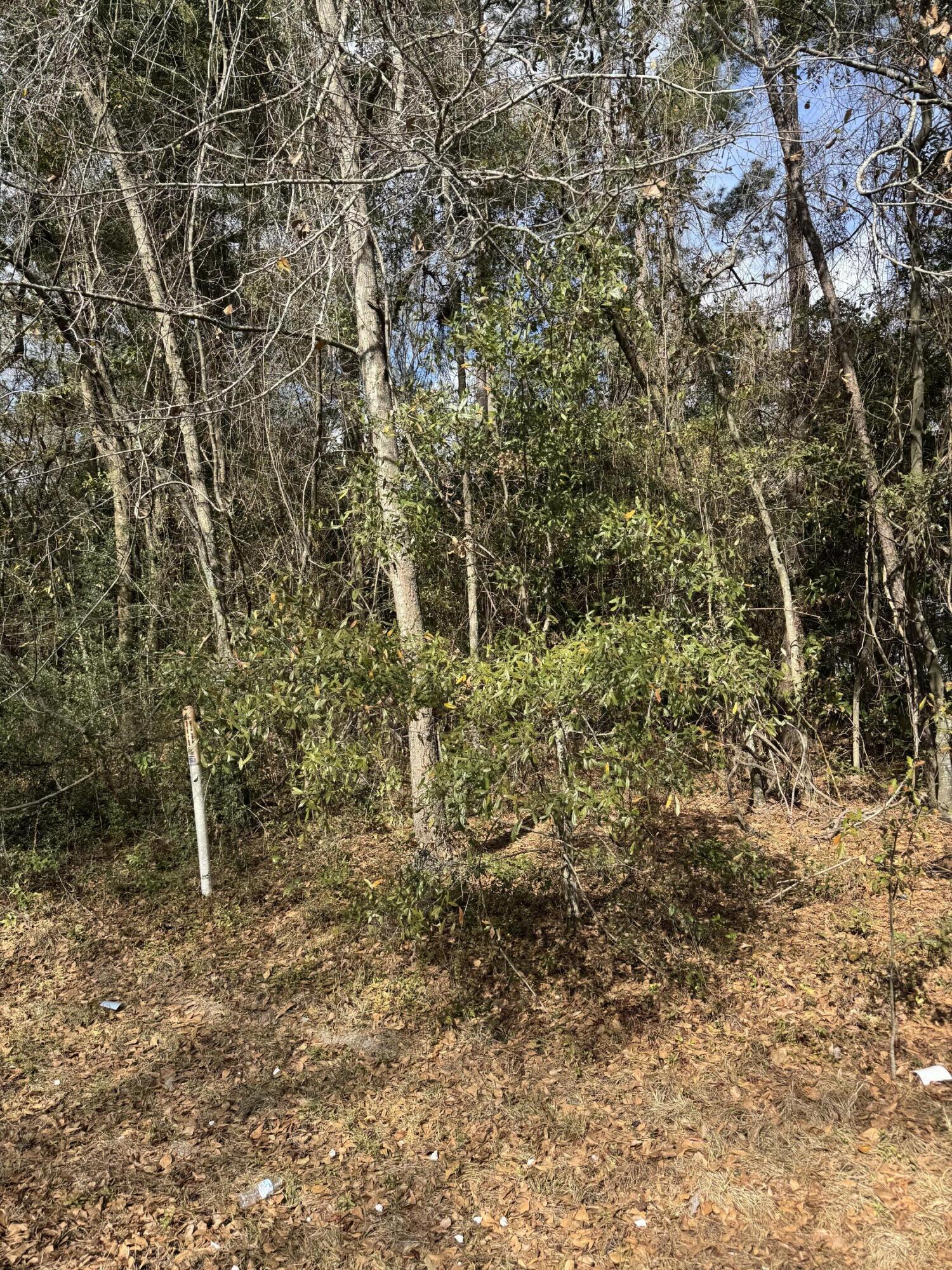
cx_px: 476
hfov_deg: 56.8
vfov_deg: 71.6
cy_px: 635
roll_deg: +0.9
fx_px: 880
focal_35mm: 24
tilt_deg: +1.6
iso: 80
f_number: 1.78
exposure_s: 1/1818
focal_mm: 6.76
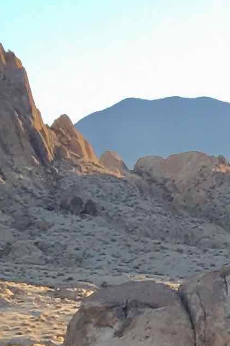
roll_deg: +2.7
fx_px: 1832
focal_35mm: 191
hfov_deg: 6.6
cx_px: 669
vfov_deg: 9.4
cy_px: 874
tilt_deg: -16.6
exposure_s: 1/364
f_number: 2.2
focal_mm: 4.15
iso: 25
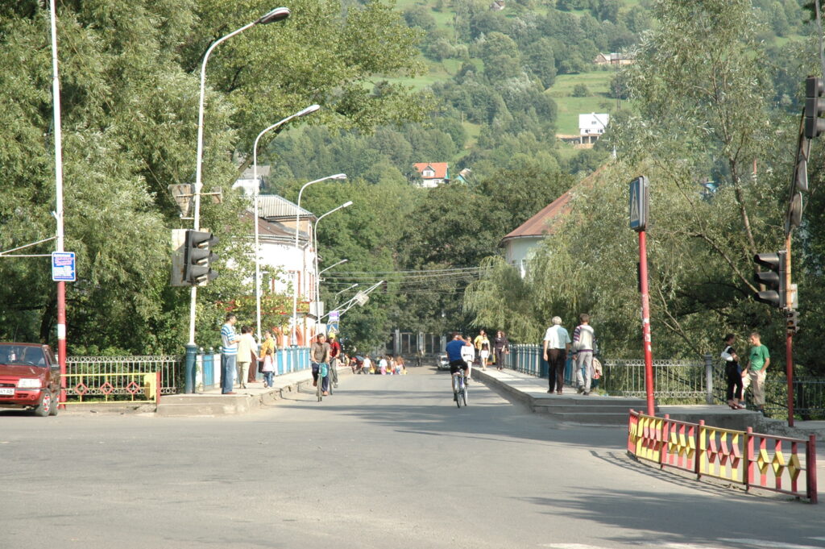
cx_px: 412
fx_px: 2404
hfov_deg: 19.5
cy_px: 274
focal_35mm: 105
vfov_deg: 13.0
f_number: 7.1
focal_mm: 70
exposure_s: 1/200
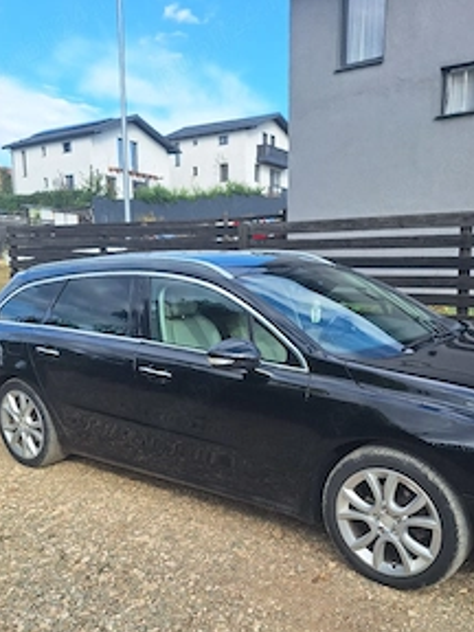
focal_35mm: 32
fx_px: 584
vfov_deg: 56.0
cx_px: 270
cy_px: 402
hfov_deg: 44.1
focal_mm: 5.54
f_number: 1.8
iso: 40
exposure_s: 1/1429
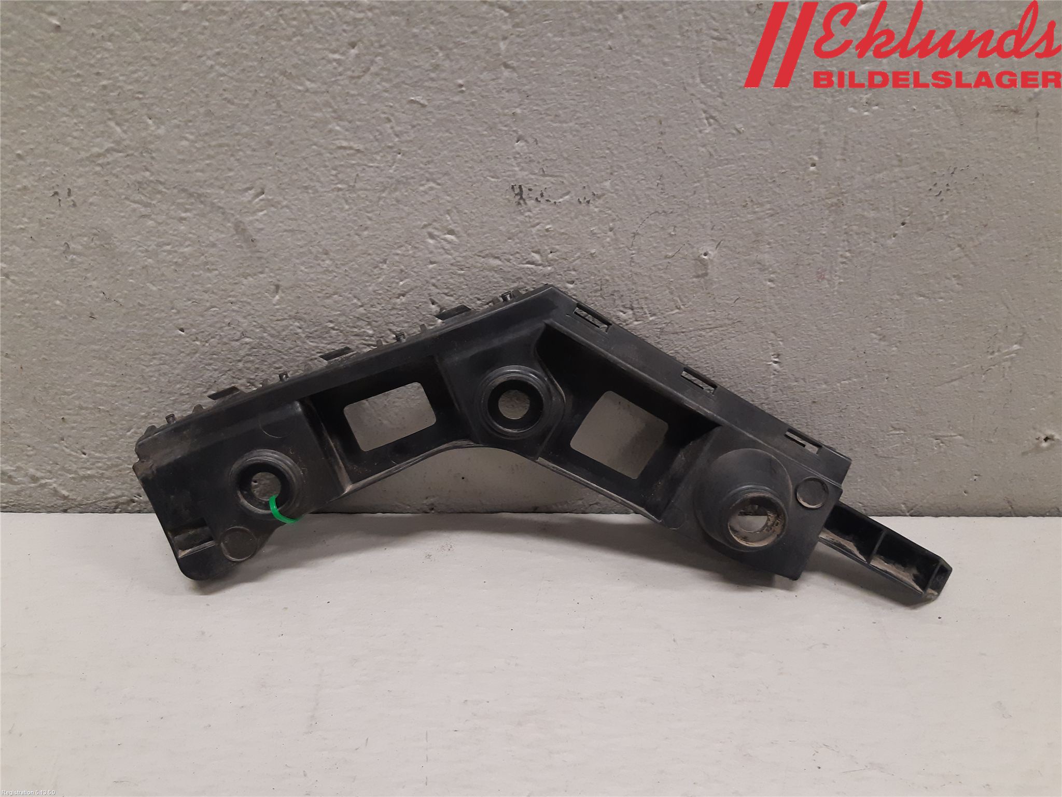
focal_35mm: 26
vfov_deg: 53.1
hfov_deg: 67.3
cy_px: 398
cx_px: 531
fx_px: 798
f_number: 1.7
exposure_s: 1/50
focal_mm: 3.93
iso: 200
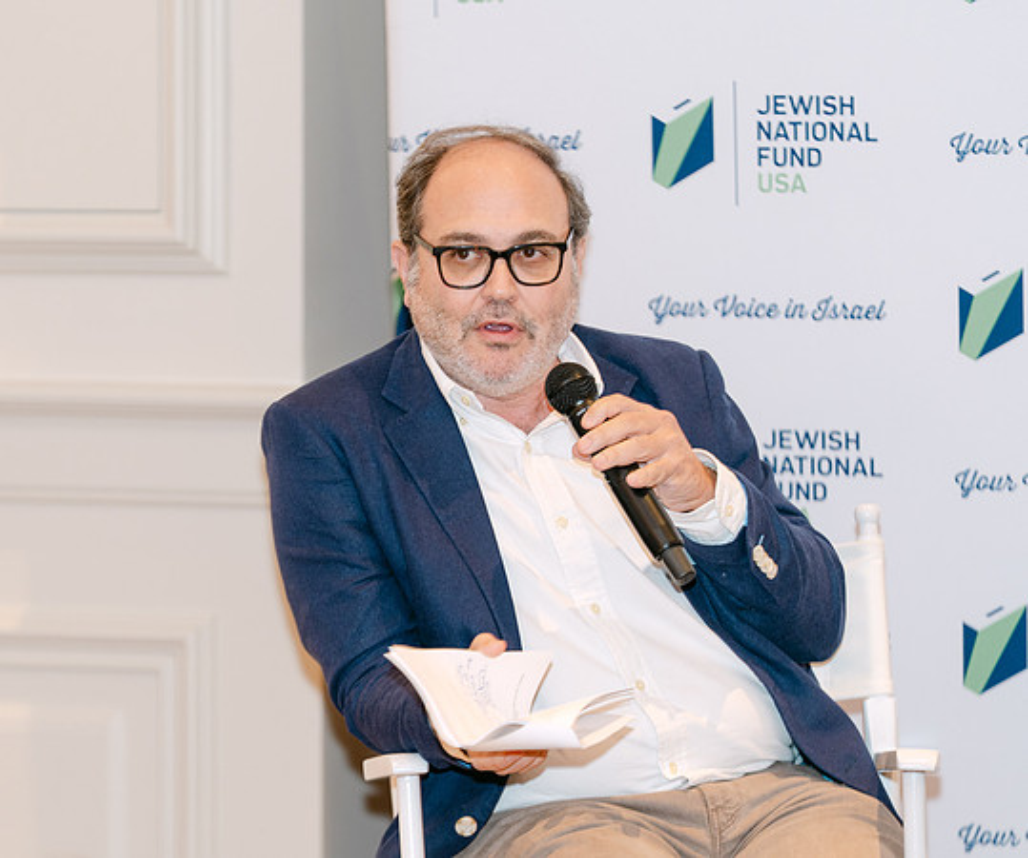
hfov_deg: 8.2
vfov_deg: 6.9
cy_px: 429
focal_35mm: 231
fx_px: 7159
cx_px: 384
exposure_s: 1/125
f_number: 2.8
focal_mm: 197
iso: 640
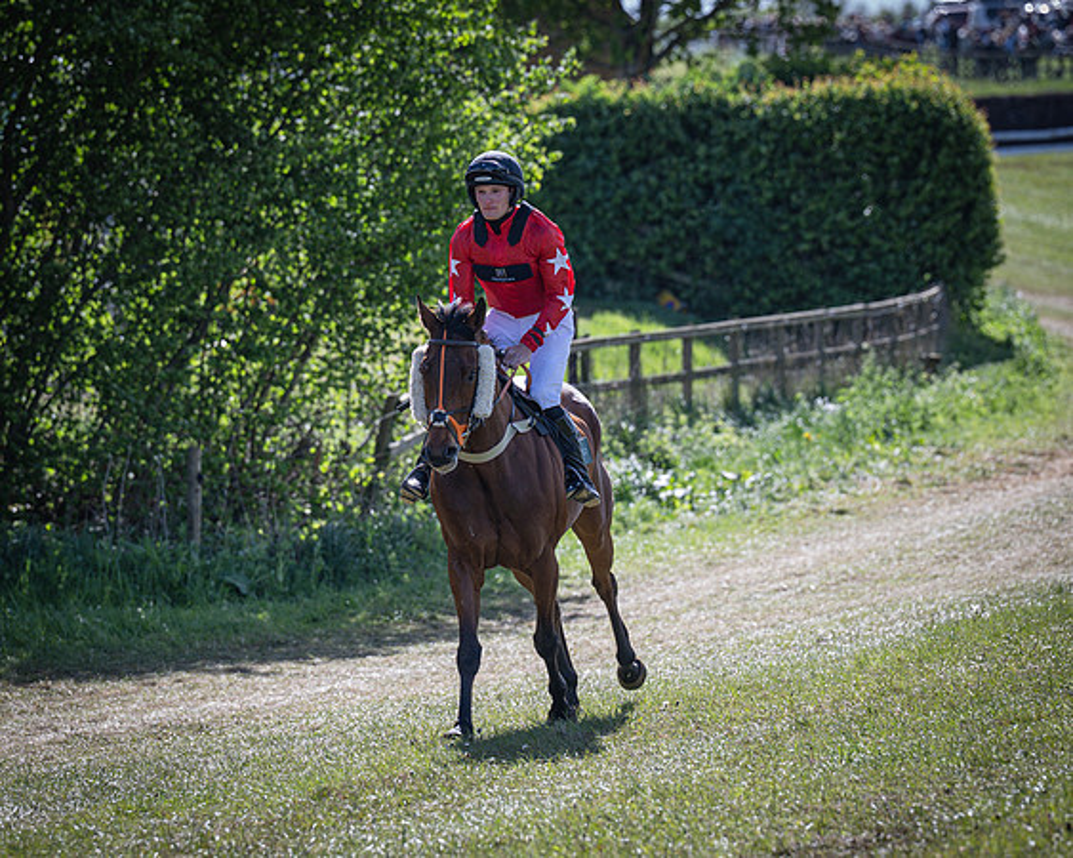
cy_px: 412
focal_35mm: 263
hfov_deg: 7.3
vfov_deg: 5.9
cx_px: 439
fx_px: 8365
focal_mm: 175
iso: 400
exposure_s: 1/1250
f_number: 4
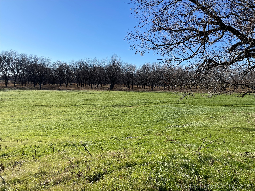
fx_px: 192
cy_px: 96
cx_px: 128
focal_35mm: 26
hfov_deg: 67.3
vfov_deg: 53.1
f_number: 1.6
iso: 32
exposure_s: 1/3610
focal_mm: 4.2
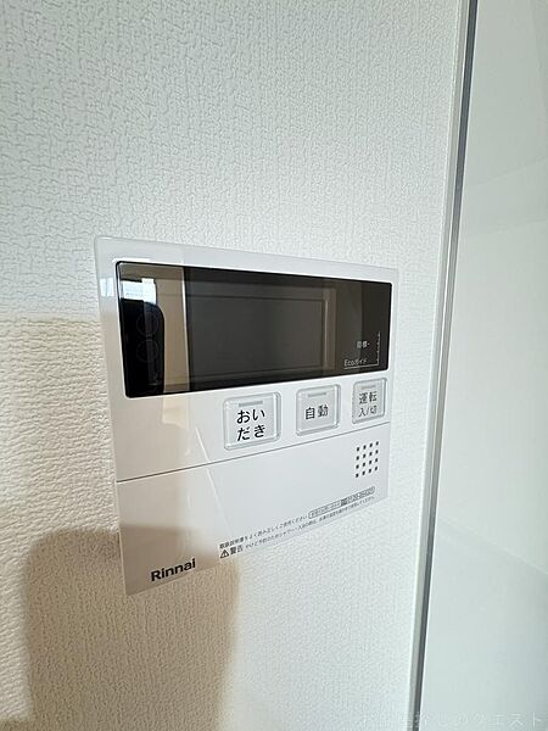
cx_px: 274
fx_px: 296
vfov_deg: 102.1
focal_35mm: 14
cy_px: 366
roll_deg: -0.6
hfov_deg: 85.7
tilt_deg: -7.8
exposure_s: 1/60
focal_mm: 2.22
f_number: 2.2
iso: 400
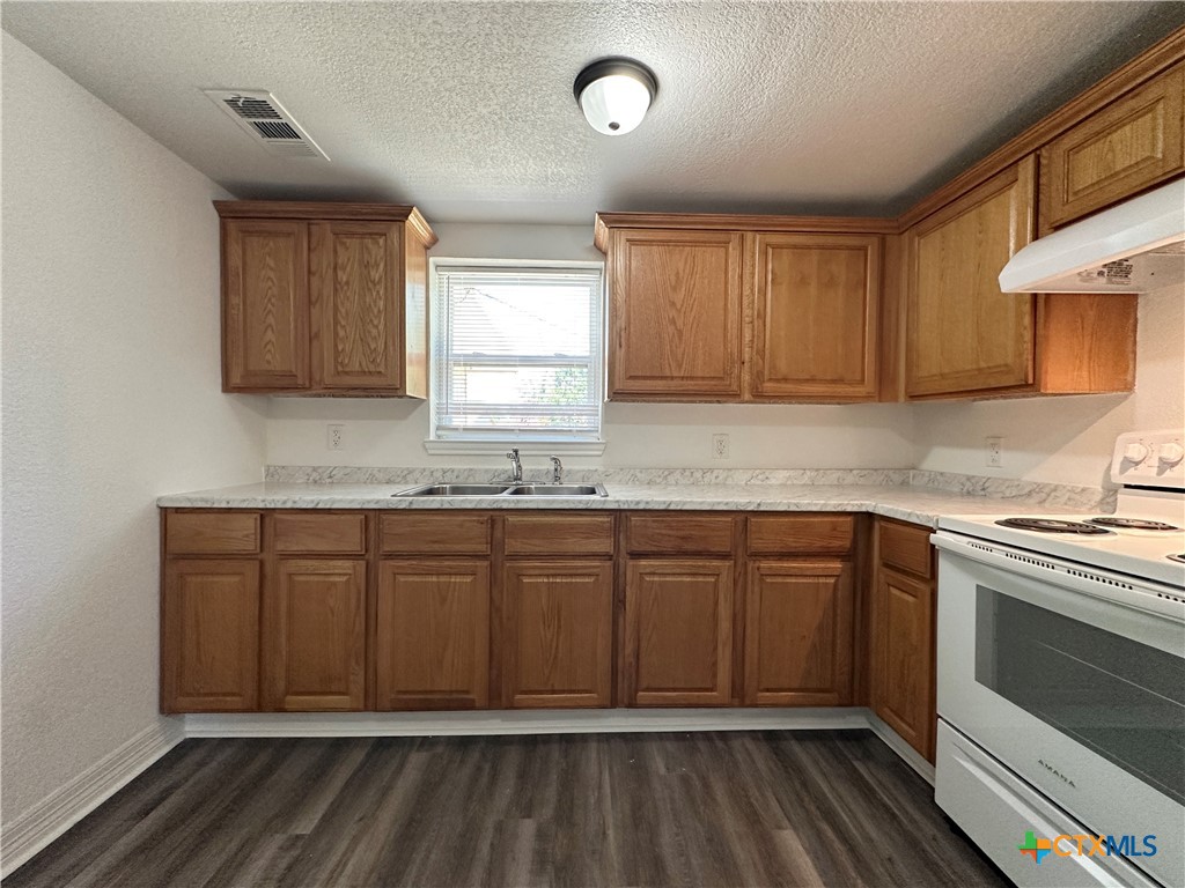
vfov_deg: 85.7
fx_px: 479
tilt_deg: +0.2
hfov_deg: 102.1
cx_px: 592
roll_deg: -0.4
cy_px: 444
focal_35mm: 14
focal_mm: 2.22
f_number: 2.2
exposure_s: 1/120
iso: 250
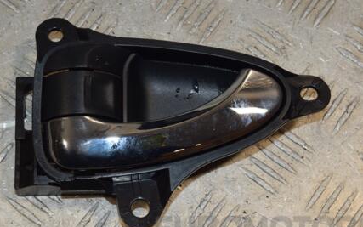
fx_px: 1019
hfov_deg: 20.2
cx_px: 139
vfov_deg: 12.7
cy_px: 116
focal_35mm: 103
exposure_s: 1/200
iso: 800
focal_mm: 48
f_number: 11
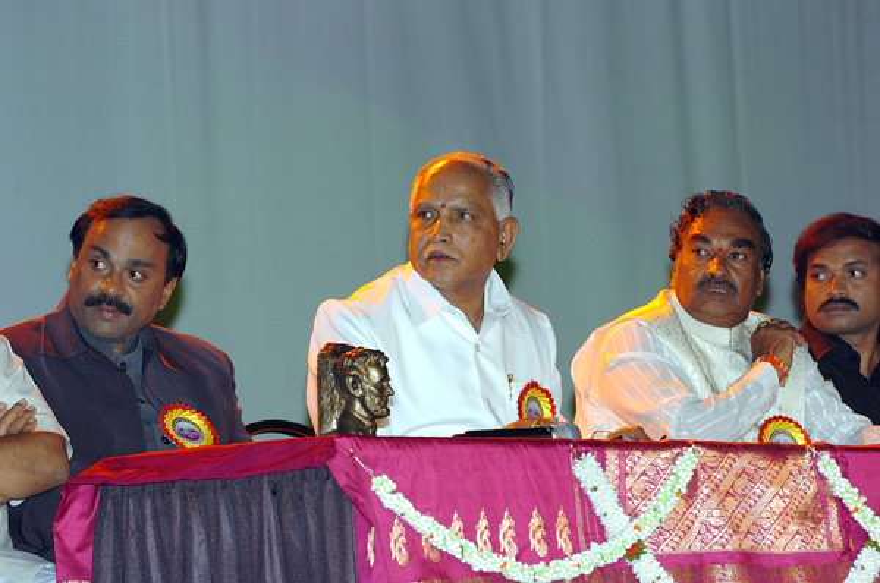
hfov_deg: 8.9
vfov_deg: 5.9
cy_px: 292
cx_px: 440
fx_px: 5674
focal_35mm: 232
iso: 400
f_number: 5.6
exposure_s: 1/200
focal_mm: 155
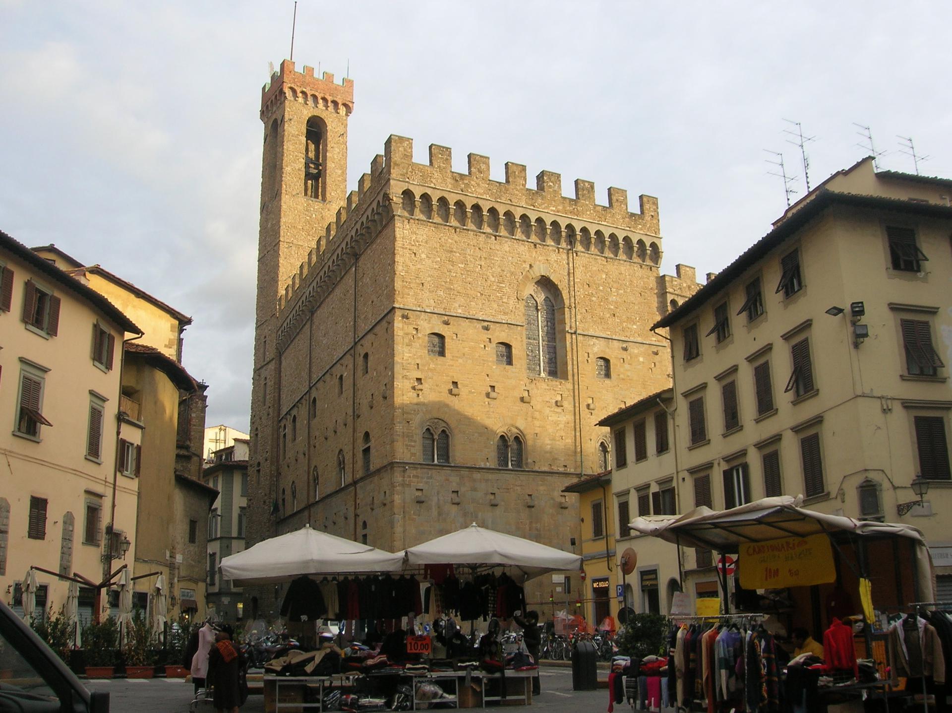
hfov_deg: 54.0
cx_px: 476
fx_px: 934
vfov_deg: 41.7
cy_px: 356
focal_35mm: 34
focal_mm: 5.7
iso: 50
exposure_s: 1/55.4
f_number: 4.9
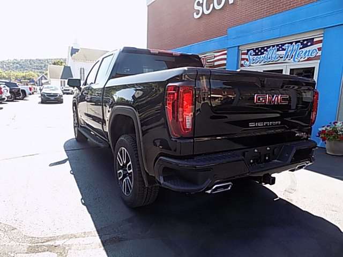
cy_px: 128
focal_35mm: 23
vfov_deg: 58.9
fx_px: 228
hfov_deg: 73.9
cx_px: 172
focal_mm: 4
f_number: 3.1
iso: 80
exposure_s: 1/200
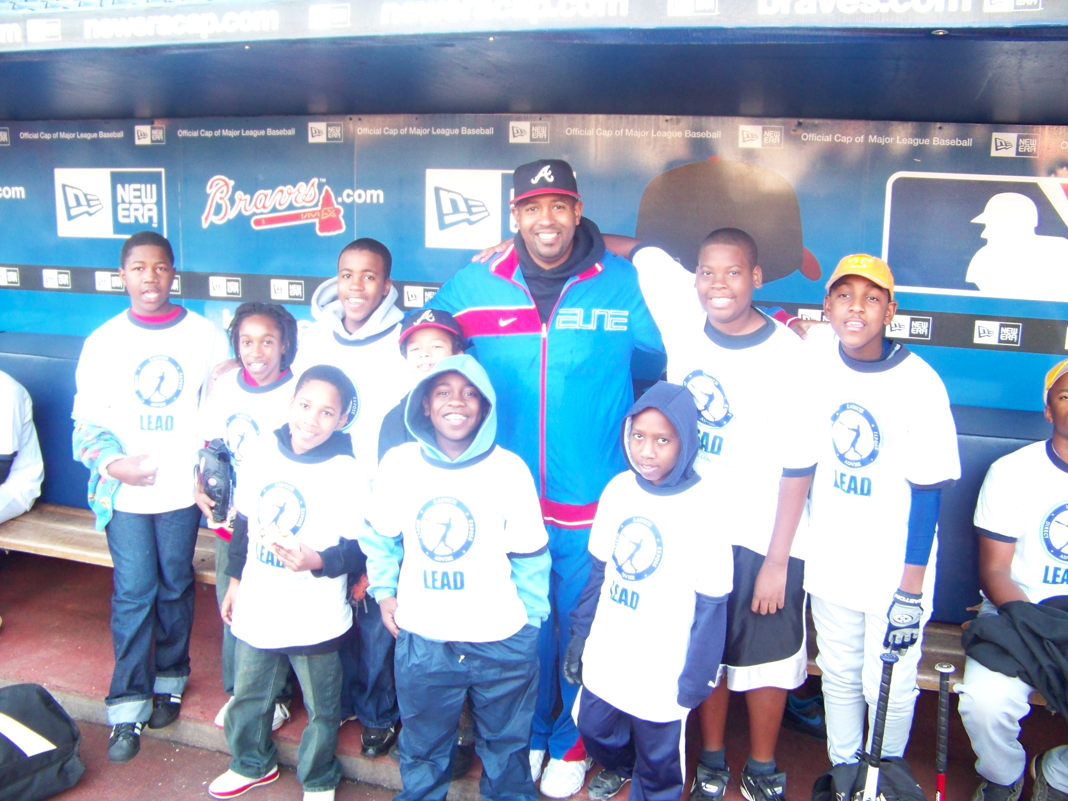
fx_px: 1111
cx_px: 534
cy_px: 400
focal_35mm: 36
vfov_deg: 39.7
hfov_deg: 51.4
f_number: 2.8
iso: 200
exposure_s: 1/40
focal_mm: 5.85
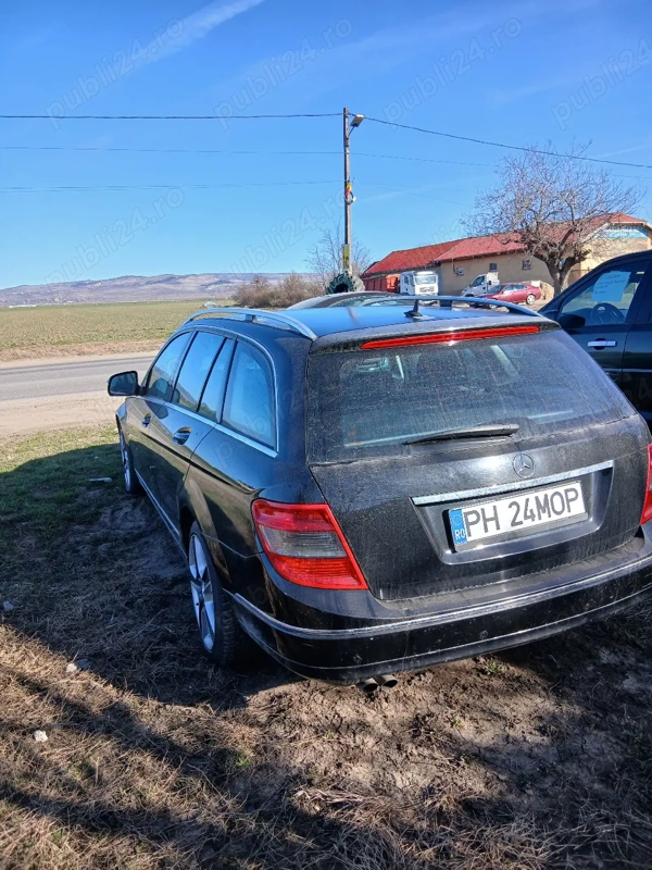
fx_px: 653
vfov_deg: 67.3
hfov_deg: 53.1
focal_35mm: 26
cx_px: 326
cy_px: 435
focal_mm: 3.98
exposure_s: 1/345
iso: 20
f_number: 1.8
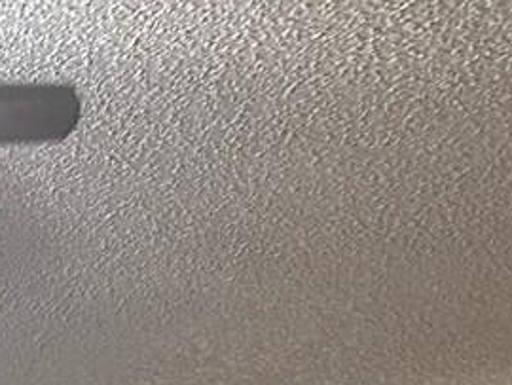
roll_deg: +0.5
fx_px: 2280
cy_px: 1119
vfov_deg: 8.3
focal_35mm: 154
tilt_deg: -7.8
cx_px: -357
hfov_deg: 12.0
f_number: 1.5
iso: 200
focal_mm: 5.7
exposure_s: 1/60
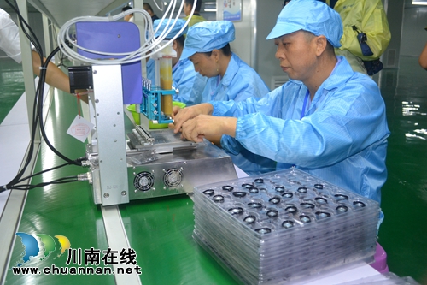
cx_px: 214
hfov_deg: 57.2
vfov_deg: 39.9
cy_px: 142
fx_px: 391
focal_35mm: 33
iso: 1250
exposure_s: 1/60
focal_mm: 22
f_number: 4
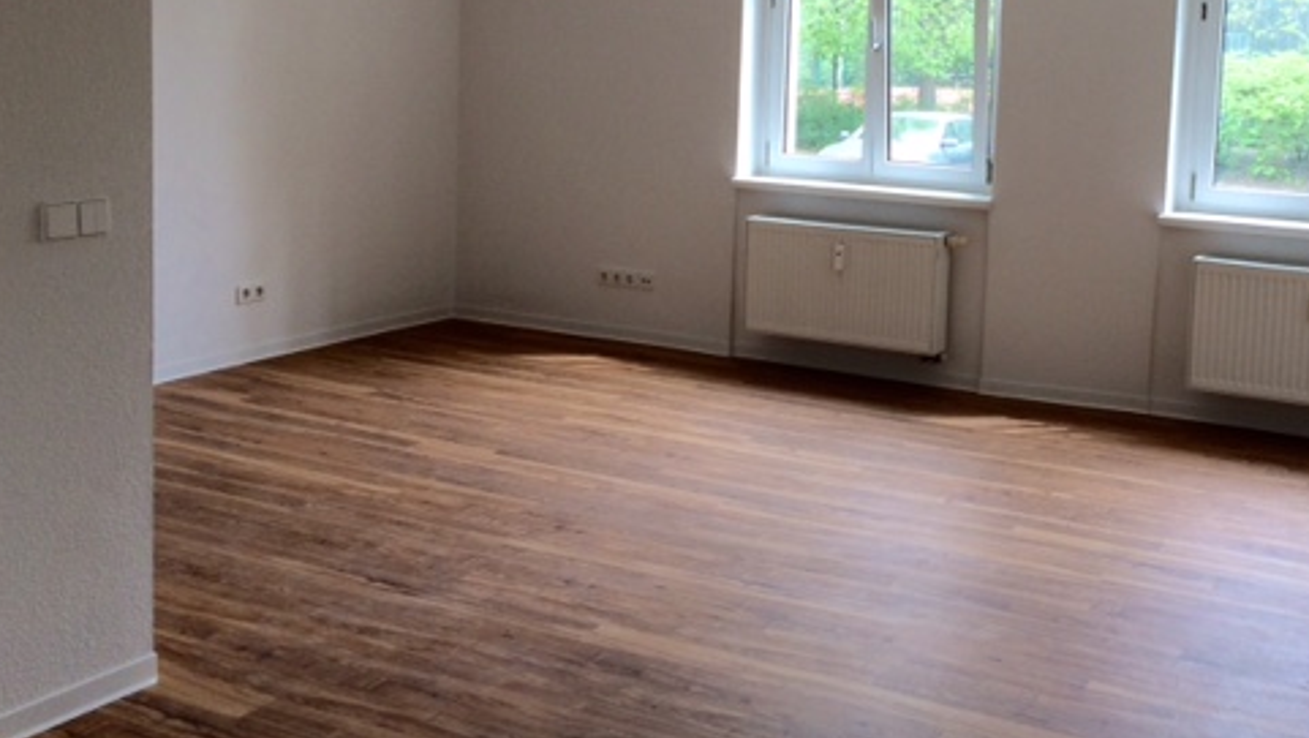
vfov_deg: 28.0
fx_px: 1458
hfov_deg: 47.8
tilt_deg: -5.8
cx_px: 827
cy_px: 182
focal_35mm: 42
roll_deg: -1.6
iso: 50
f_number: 2.2
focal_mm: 4.15
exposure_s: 1/100
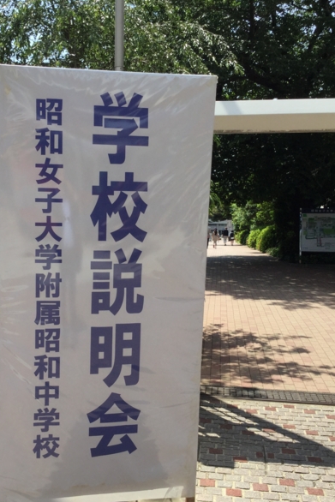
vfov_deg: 44.5
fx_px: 614
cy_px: 256
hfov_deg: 30.4
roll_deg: -1.4
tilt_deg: -3.0
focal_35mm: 44
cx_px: 129
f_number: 2.4
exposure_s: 1/783
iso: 25
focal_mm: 3.3
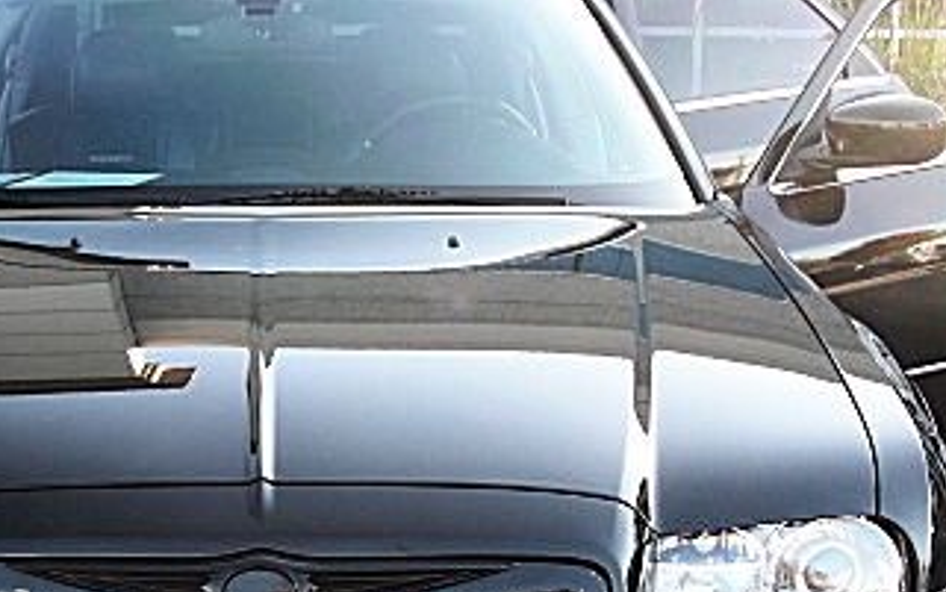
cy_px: 421
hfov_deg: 26.9
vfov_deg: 17.1
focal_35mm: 76
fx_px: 1960
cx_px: 265
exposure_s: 1/100
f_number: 2.8
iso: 50
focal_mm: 6.3
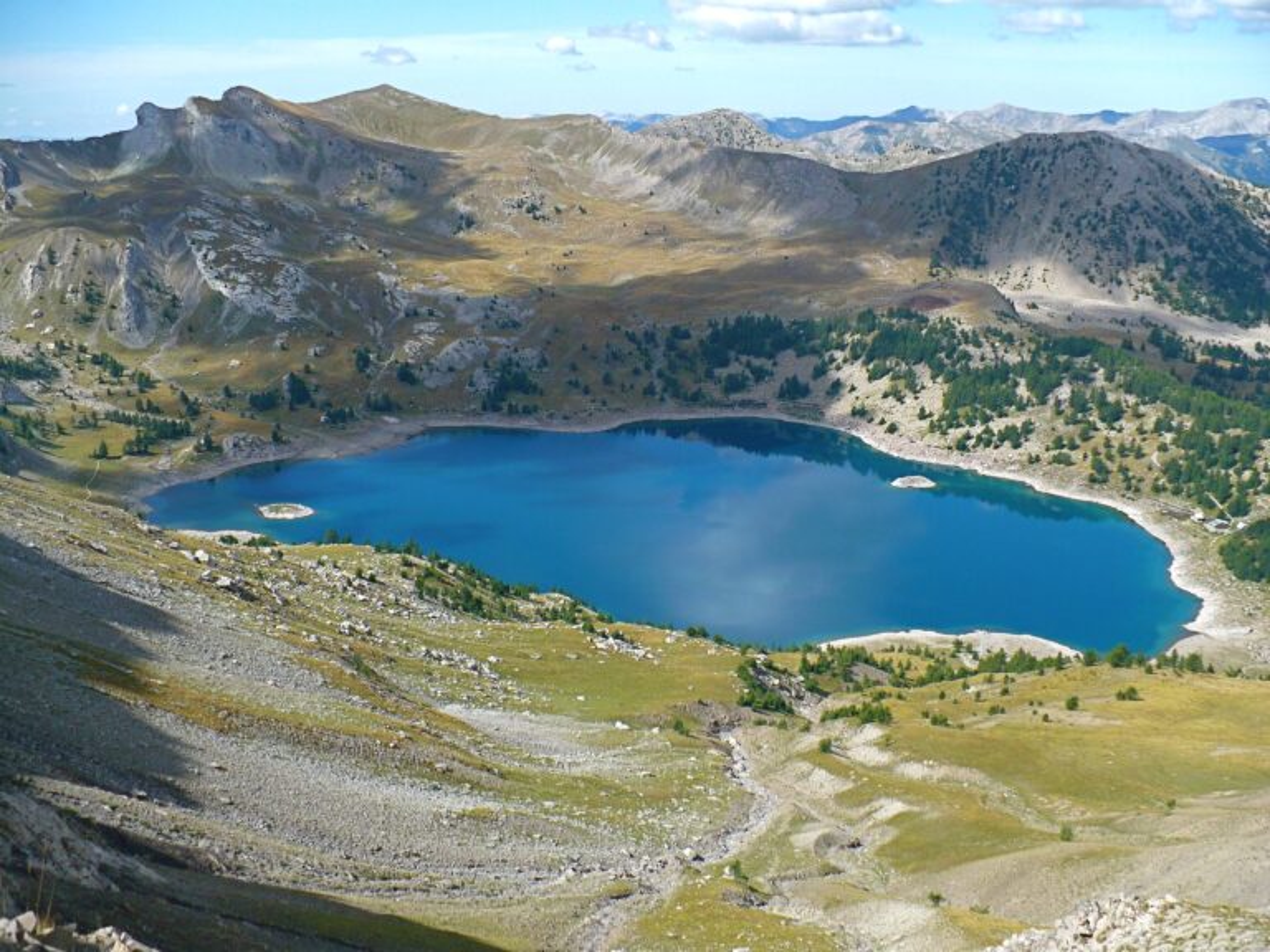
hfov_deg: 50.1
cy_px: 476
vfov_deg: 38.7
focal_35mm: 37
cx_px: 635
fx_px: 1357
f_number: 2.8
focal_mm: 6.1
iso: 100
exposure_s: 1/1000
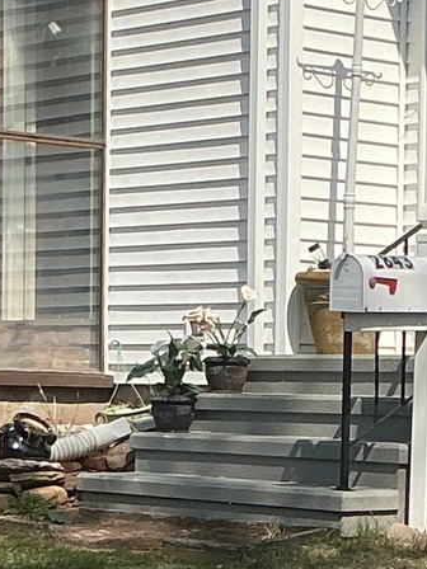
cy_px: 508
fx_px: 2451
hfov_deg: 9.9
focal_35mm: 149
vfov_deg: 13.1
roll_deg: -1.6
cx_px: 455
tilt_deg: -2.9
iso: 25
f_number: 1.8
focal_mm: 3
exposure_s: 1/1984
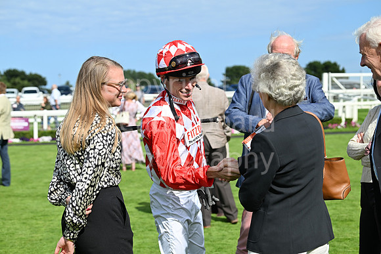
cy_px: 127
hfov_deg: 28.8
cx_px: 190
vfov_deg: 19.5
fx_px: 741
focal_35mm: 70
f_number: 5
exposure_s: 1/4000
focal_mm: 70
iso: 500
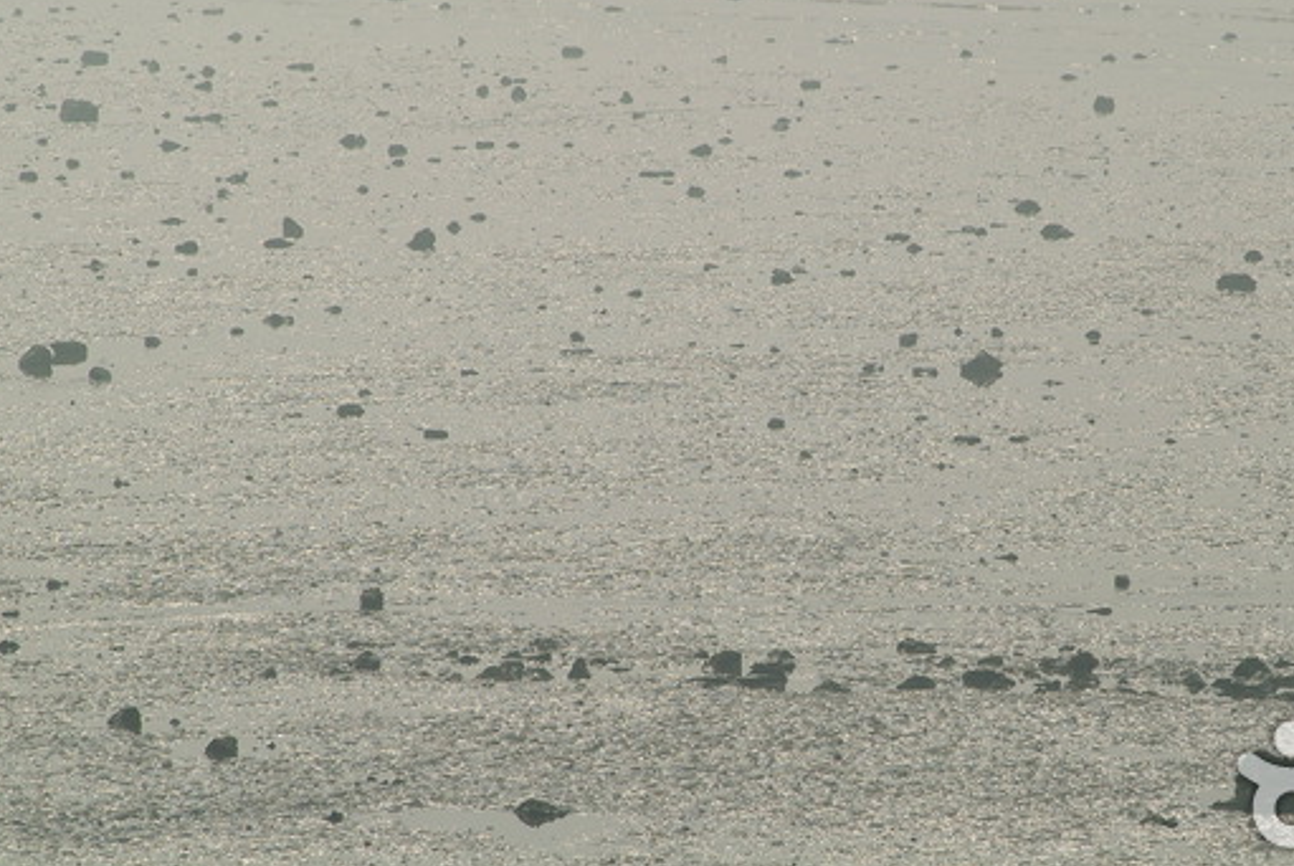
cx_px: 769
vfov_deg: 3.4
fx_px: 14754
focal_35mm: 410
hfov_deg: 5.0
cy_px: 291
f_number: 8
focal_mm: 200
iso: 200
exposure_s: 1/1000
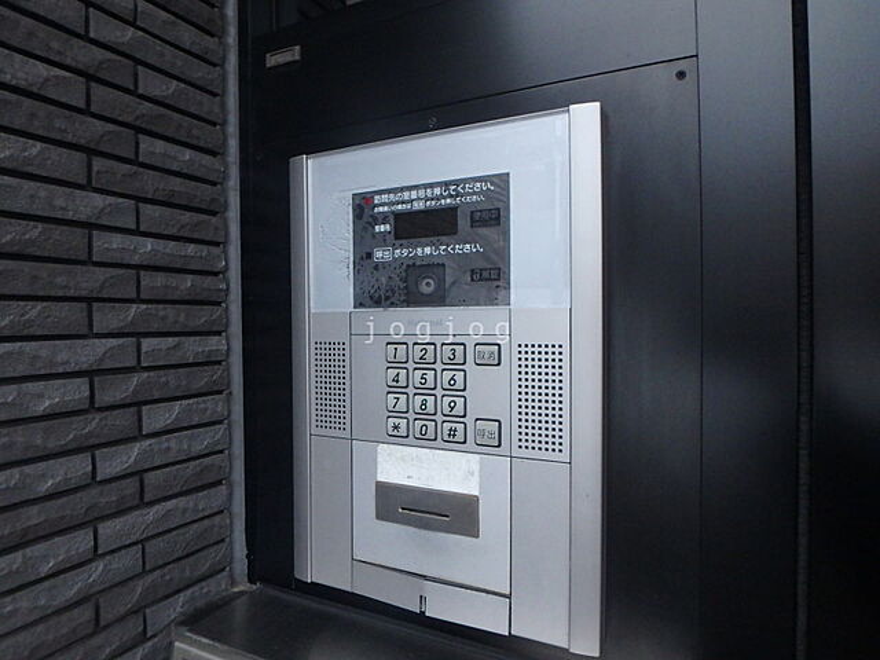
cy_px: 330
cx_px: 440
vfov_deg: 63.4
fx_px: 534
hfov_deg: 79.0
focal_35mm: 21
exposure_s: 1/250
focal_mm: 3.7
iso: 640
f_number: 3.5
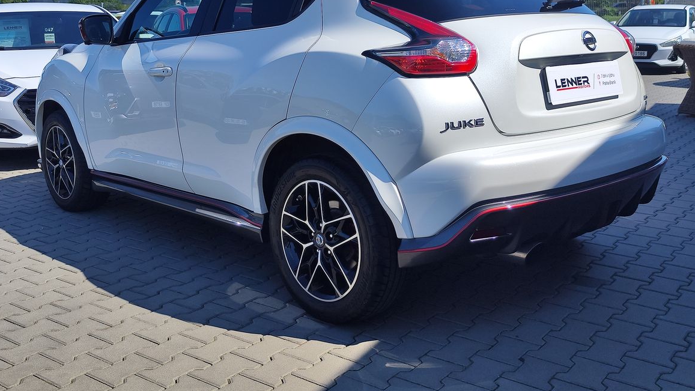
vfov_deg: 44.1
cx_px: 345
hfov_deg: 71.9
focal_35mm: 26
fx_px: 479
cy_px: 148
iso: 50
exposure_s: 1/1282
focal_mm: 7.01
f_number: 1.69
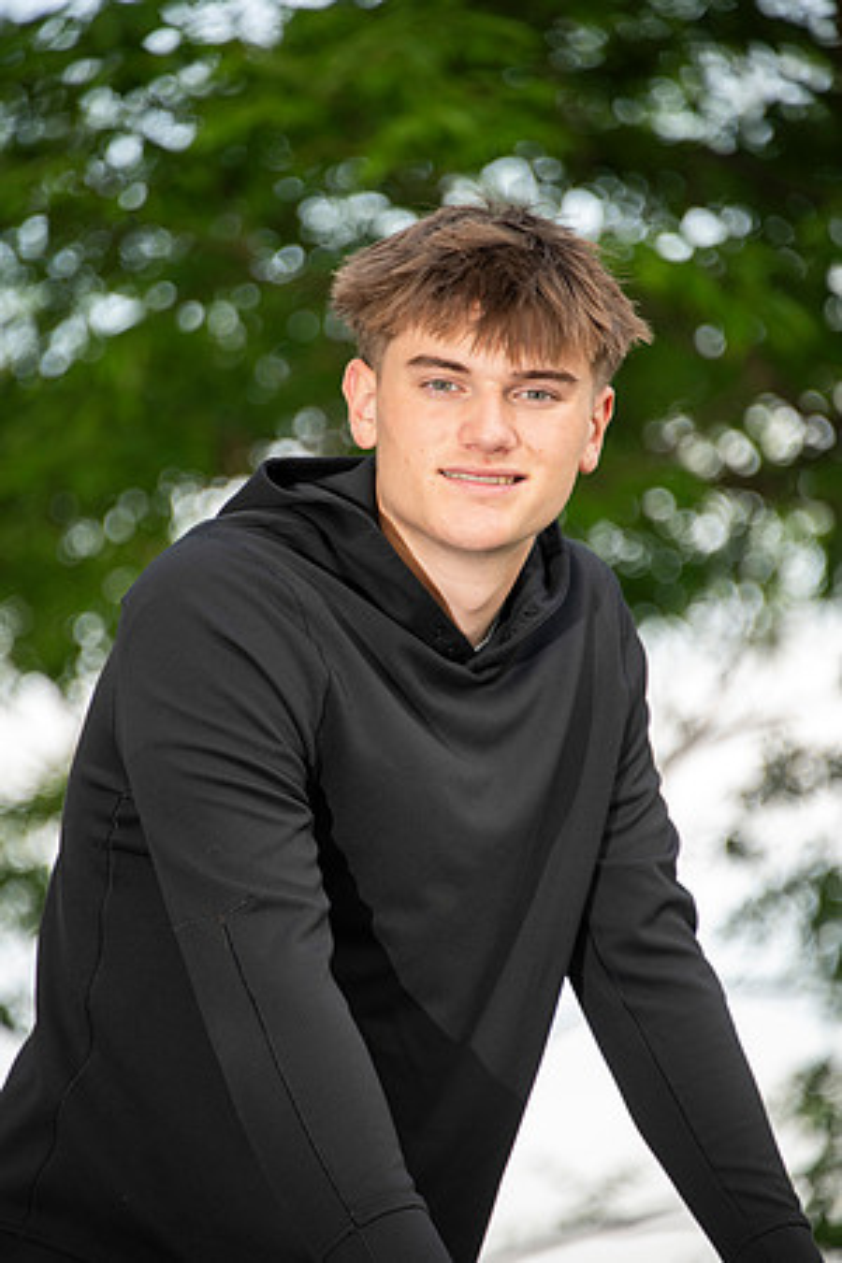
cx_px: 421
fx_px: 8770
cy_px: 632
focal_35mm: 250
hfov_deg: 5.5
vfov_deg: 8.2
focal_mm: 250
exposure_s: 1/160
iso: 500
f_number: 5.6
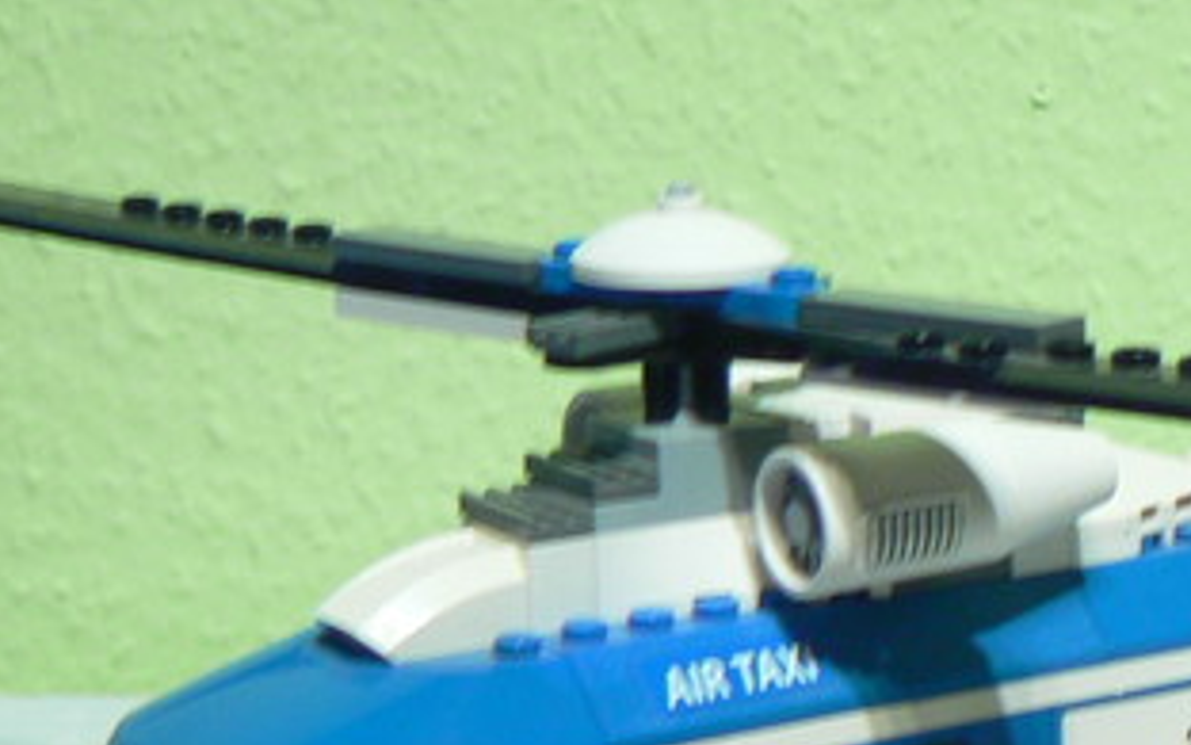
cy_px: 827
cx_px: 1397
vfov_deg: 11.7
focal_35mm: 110
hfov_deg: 18.1
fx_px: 3570
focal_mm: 6
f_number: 2.8
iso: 100
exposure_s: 1/8
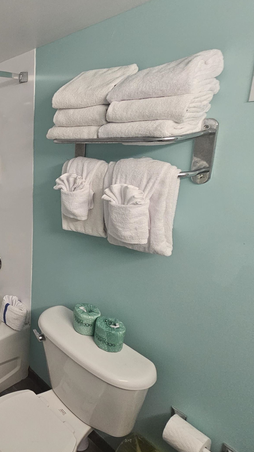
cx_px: -61
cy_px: 204
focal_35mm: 21
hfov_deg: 37.8
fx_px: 252
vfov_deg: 83.6
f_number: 2.2
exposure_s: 1/60
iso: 200
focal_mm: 2.2
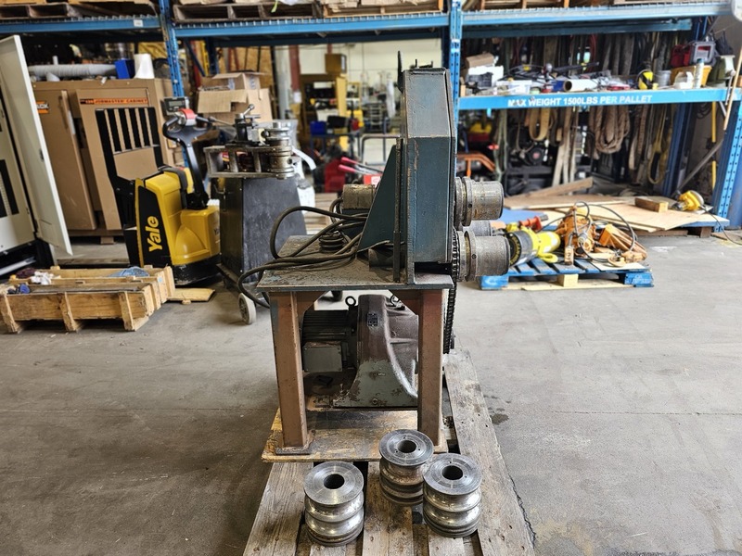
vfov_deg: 58.9
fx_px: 493
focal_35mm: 23
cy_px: 278
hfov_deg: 73.9
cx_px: 371
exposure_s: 1/66
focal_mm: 6.3
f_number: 1.7
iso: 100
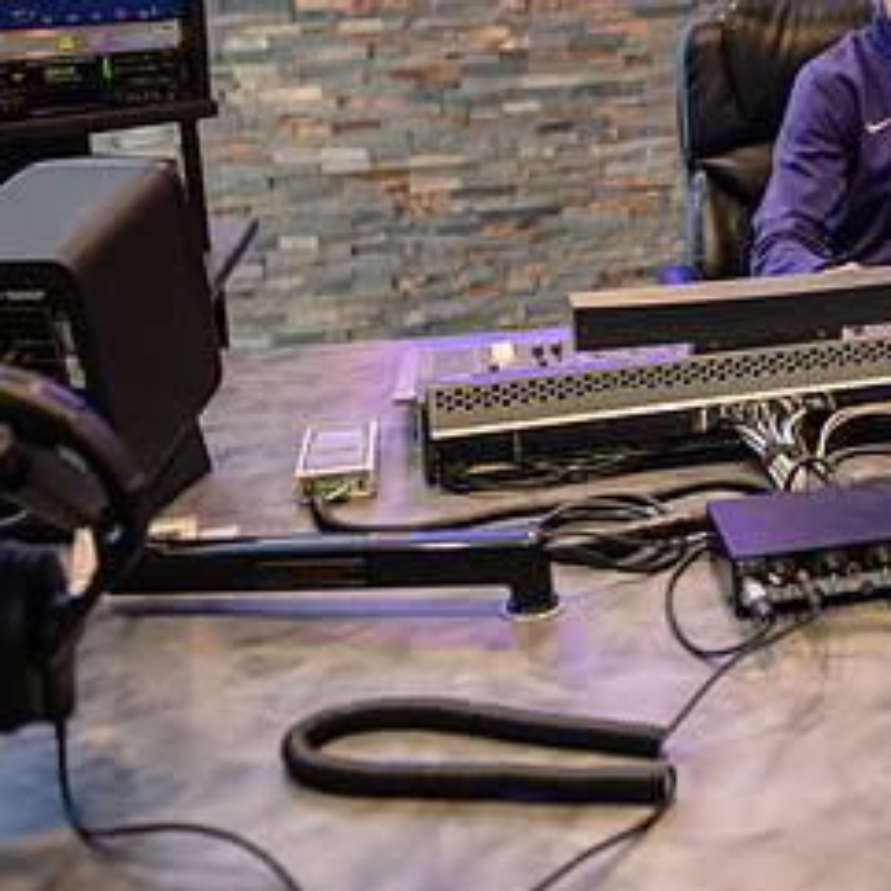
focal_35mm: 49
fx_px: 1427
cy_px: 183
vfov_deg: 33.7
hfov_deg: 32.6
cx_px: 832
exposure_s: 1/60
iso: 800
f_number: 2.8
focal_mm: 24
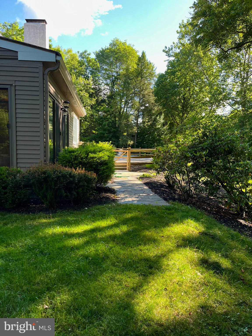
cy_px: 168
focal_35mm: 26
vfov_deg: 67.3
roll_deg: +0.5
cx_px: 126
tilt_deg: -2.1
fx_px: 252
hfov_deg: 53.1
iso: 40
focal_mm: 5.1
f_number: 1.6
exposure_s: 1/225
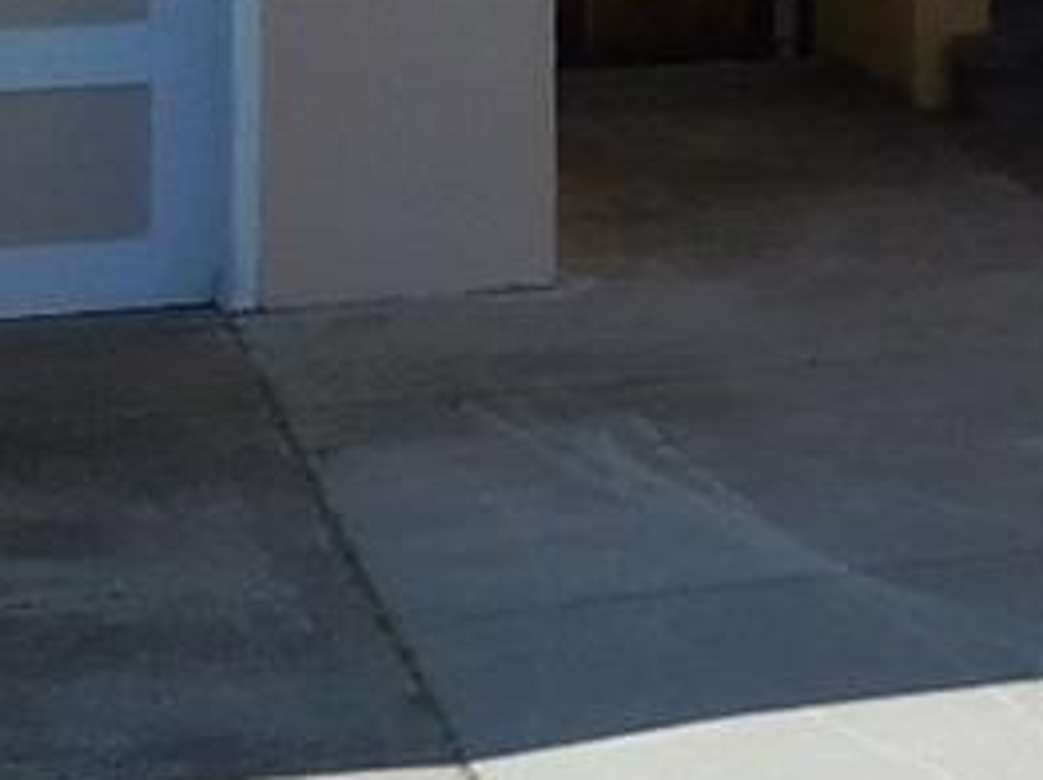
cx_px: 2910
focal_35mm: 189
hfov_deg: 8.9
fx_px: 5689
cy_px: -688
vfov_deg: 7.6
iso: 125
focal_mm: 5.9
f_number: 3.7
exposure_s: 1/800
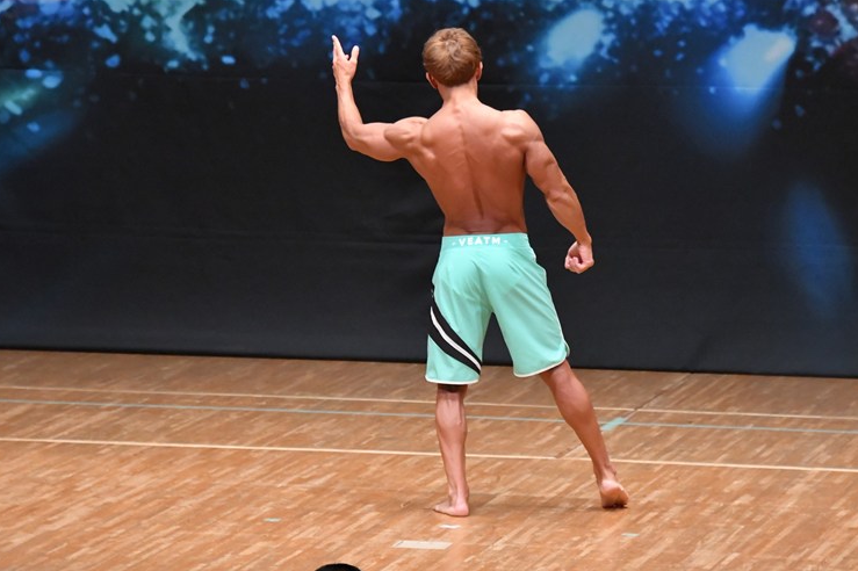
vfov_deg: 4.6
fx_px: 7123
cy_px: 295
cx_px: 439
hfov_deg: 6.9
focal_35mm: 299
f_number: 5.6
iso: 8000
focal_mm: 190
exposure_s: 1/400
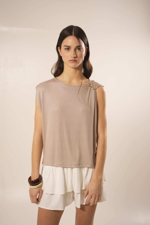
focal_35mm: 50
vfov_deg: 39.6
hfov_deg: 27.0
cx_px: 75
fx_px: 312
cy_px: 112
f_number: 3.2
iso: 400
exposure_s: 1/60
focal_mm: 50
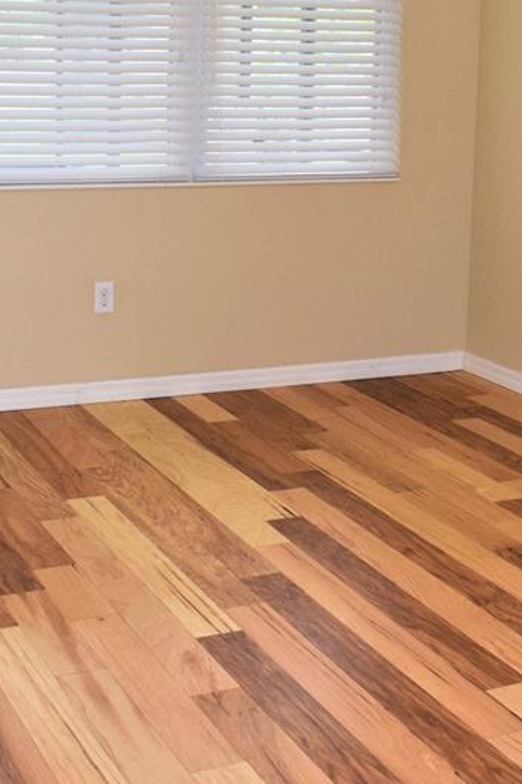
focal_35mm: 61
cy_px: 157
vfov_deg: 32.0
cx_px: 285
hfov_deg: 22.3
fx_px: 1327
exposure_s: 1/125
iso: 640
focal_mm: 18
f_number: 5.6
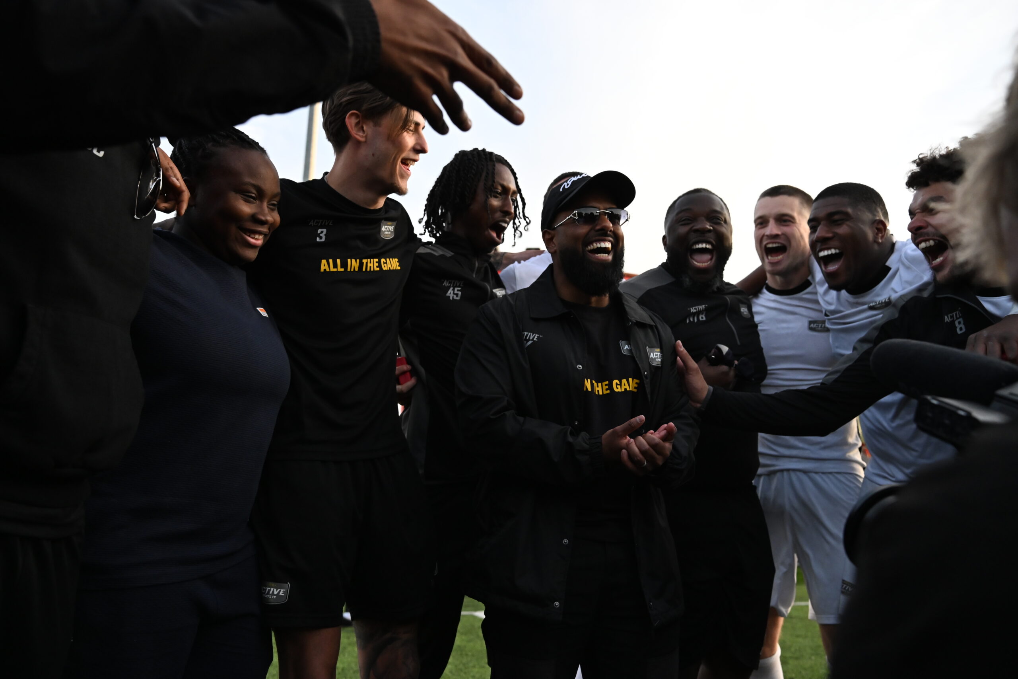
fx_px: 792
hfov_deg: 65.5
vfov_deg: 46.4
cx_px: 509
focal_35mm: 28
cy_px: 340
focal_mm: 28
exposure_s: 1/3200
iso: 3200
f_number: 4
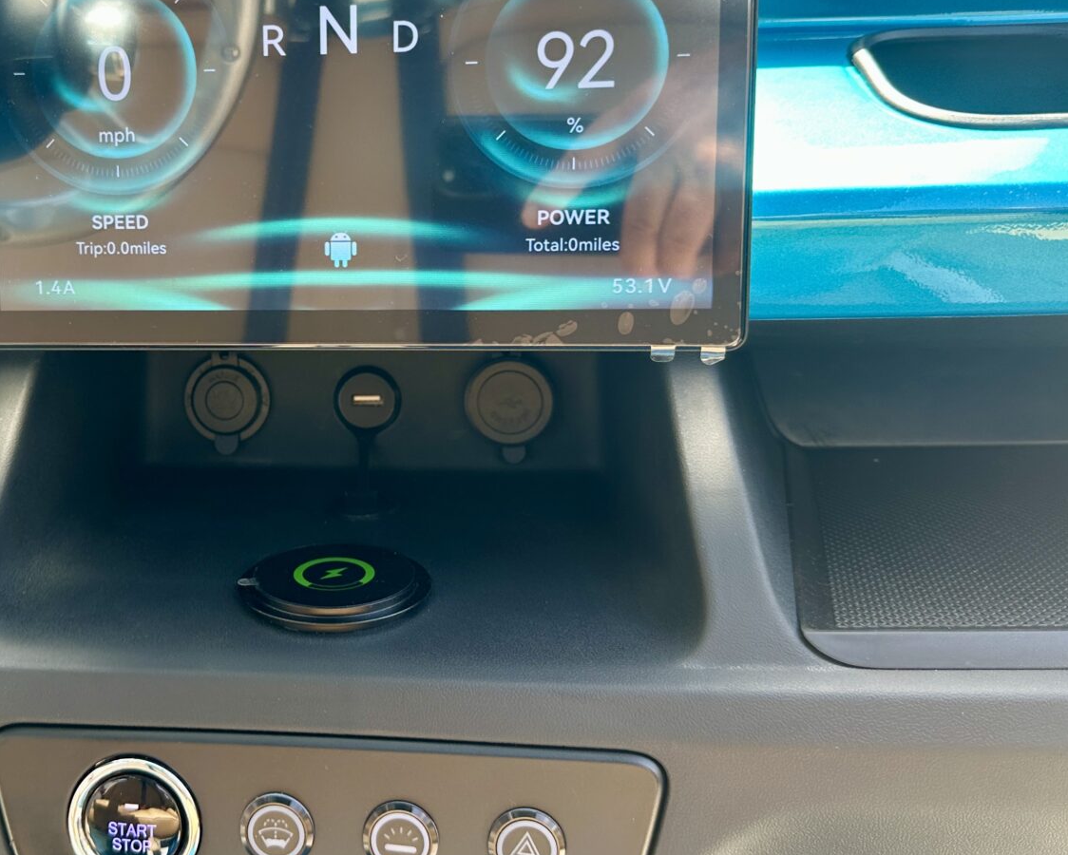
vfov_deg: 37.2
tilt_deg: -23.6
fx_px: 1265
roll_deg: +5.3
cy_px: 347
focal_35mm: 40
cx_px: 287
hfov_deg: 44.5
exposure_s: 1/150
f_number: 1.78
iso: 64
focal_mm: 6.86
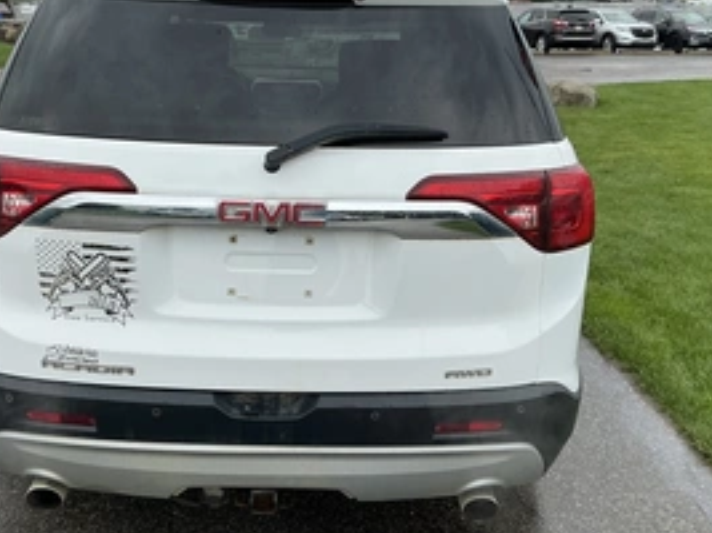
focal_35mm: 42
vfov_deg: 34.3
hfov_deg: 44.7
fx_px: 863
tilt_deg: -16.4
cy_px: 248
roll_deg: -1.8
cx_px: 301
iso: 25
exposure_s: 1/642
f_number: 1.8
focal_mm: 3
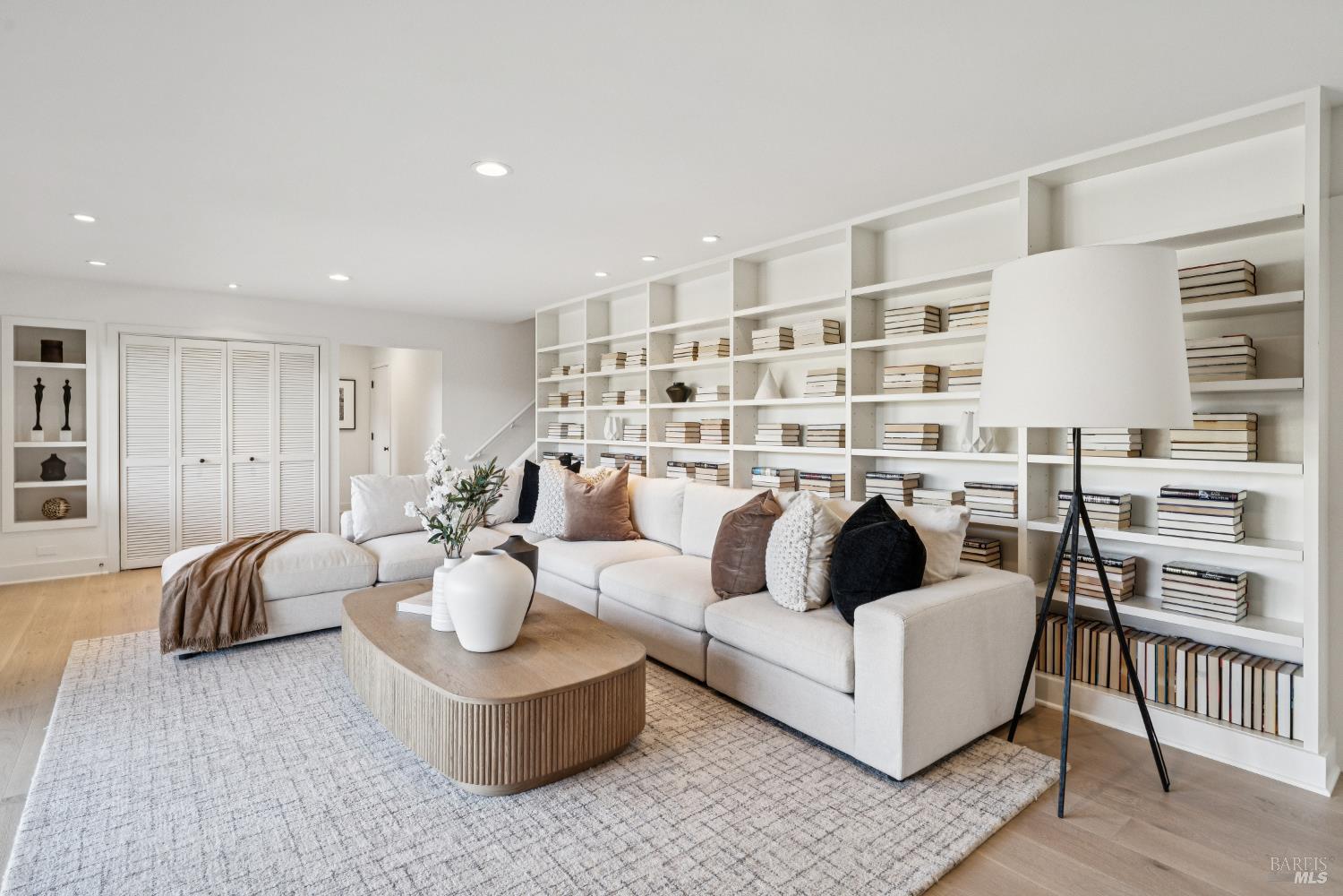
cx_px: 672
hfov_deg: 93.3
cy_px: 448
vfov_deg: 70.4
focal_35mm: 17
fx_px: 634
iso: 1250
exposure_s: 1/100
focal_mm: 17
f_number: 8
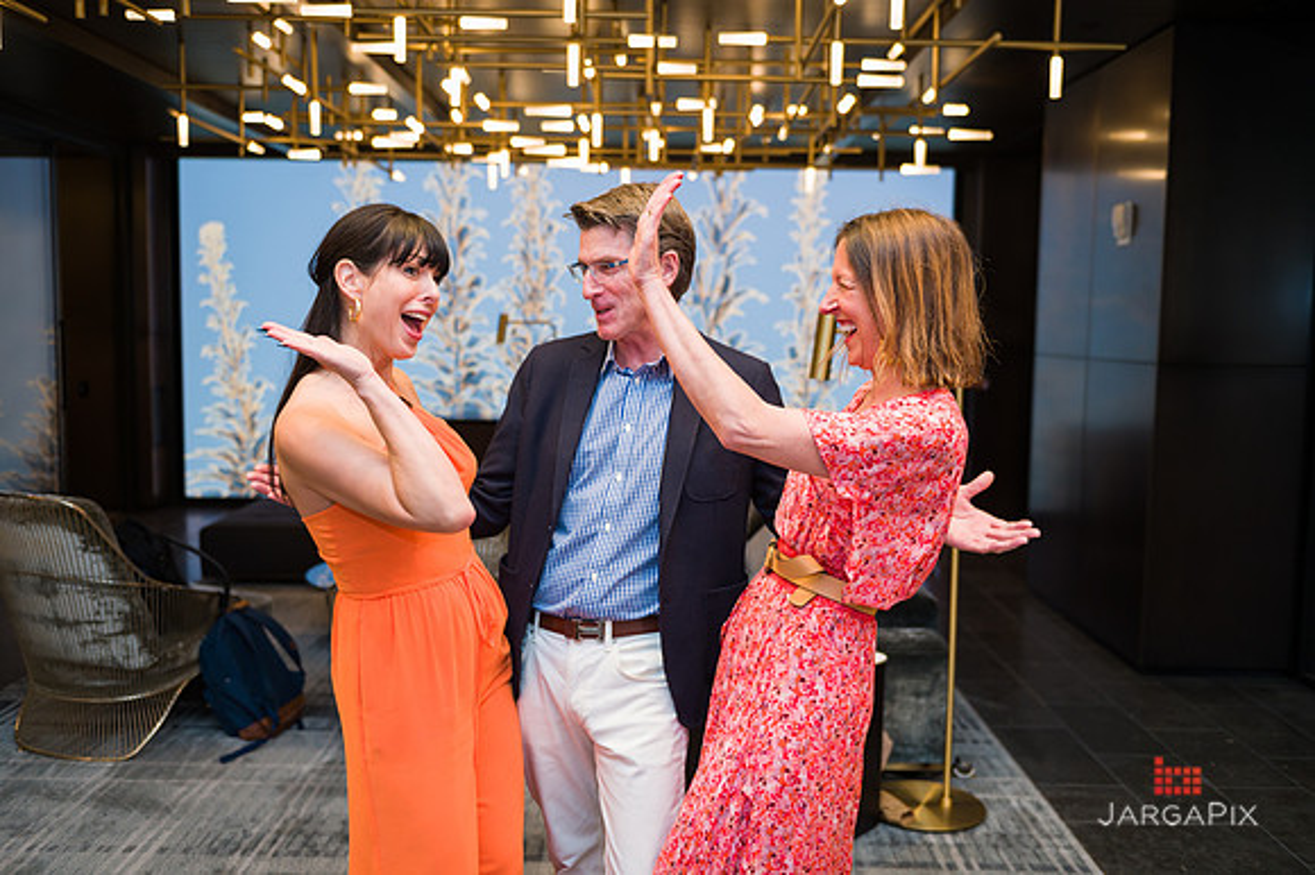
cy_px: 438
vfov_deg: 38.8
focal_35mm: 34
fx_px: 1241
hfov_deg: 55.8
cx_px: 658
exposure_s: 1/200
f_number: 3.2
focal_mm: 34
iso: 400
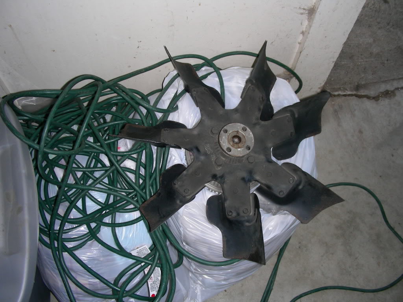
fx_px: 442
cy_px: 151
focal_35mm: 38
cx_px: 202
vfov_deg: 37.7
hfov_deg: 49.0
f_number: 3.5
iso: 50
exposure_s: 1/60
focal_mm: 6.3
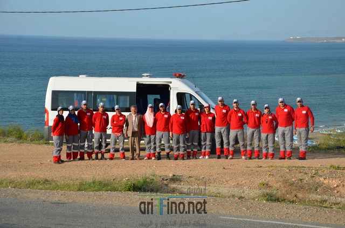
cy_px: 114
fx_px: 947
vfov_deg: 13.8
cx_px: 172
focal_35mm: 99
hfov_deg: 20.7
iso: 110
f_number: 8
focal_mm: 66
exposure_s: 1/250
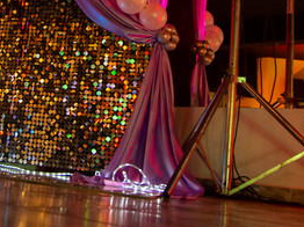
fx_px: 526
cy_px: 26
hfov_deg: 31.4
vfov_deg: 23.8
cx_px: 59
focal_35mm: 60
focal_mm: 17
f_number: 2.8
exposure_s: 1/50
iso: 2500
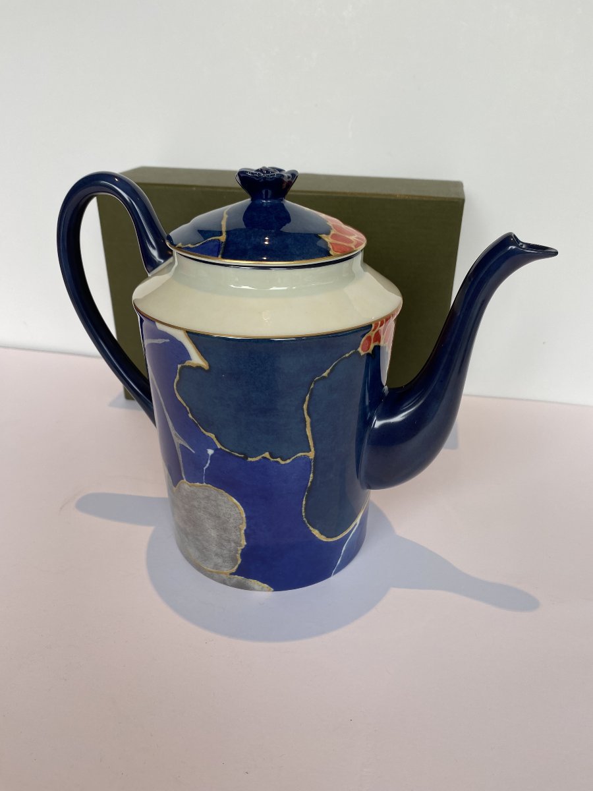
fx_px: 594
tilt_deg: -26.3
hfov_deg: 53.1
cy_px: 396
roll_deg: -0.6
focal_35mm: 26
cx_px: 296
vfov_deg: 67.3
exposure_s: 1/122
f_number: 1.8
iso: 40
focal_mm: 4.25
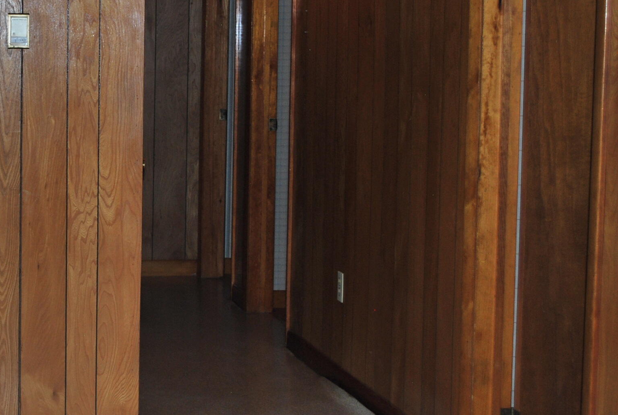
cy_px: 128
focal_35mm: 91
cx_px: 34
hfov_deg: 21.7
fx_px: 1565
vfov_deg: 15.1
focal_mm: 32
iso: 200
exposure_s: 1/60
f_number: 5
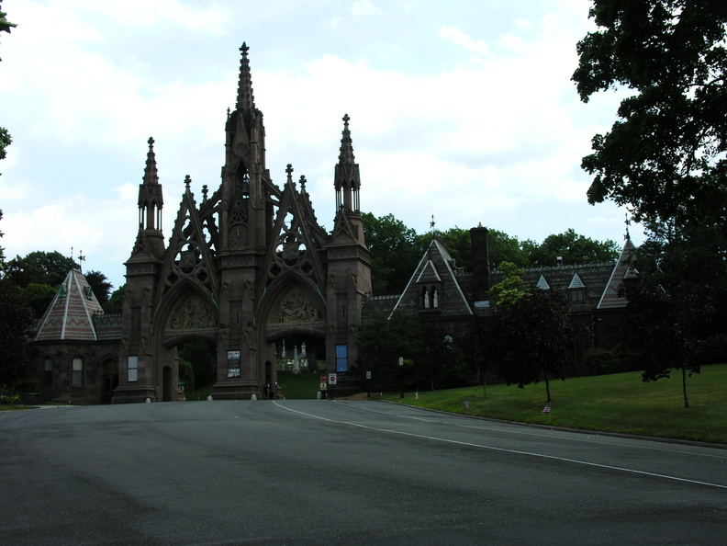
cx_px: 364
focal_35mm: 46
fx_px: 966
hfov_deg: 41.2
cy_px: 273
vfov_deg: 31.5
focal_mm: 11.8
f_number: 5.3
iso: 50
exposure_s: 1/232
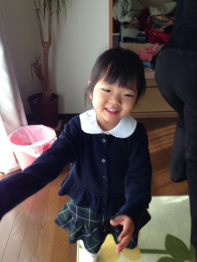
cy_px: 131
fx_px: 250
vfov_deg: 55.3
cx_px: 98
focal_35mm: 33
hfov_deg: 43.0
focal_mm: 4.13
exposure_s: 1/60
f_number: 2.4
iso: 50
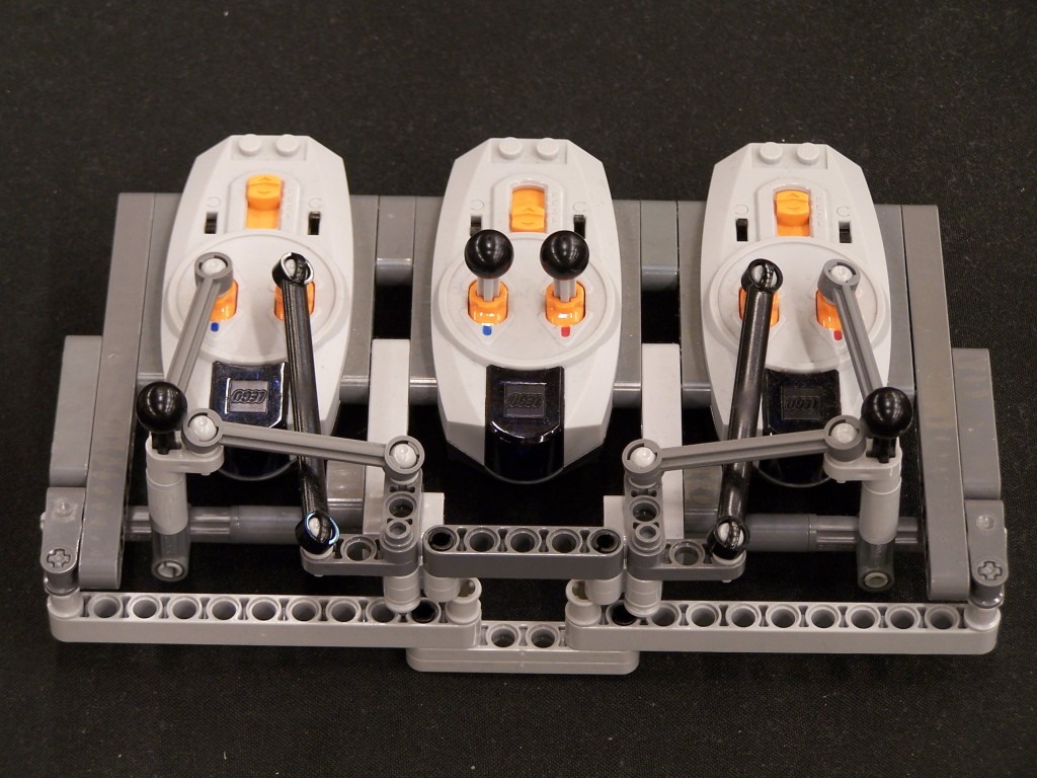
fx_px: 3835
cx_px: 518
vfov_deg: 11.6
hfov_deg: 15.4
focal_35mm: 128
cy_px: 389
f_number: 3.2
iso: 80
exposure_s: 1/2
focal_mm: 21.2
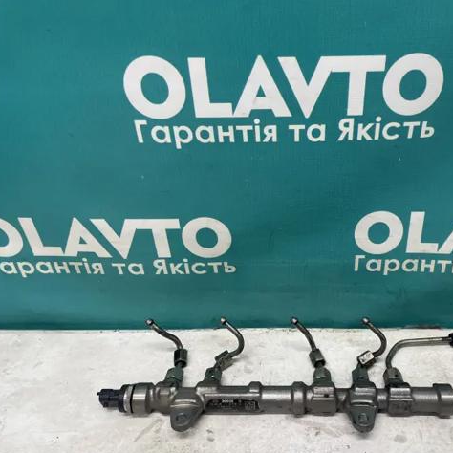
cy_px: 228
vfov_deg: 52.5
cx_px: 297
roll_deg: +0.8
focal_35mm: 31
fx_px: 459
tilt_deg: -31.2
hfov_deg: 51.7
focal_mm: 4.2
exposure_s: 1/100
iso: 125
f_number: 1.6
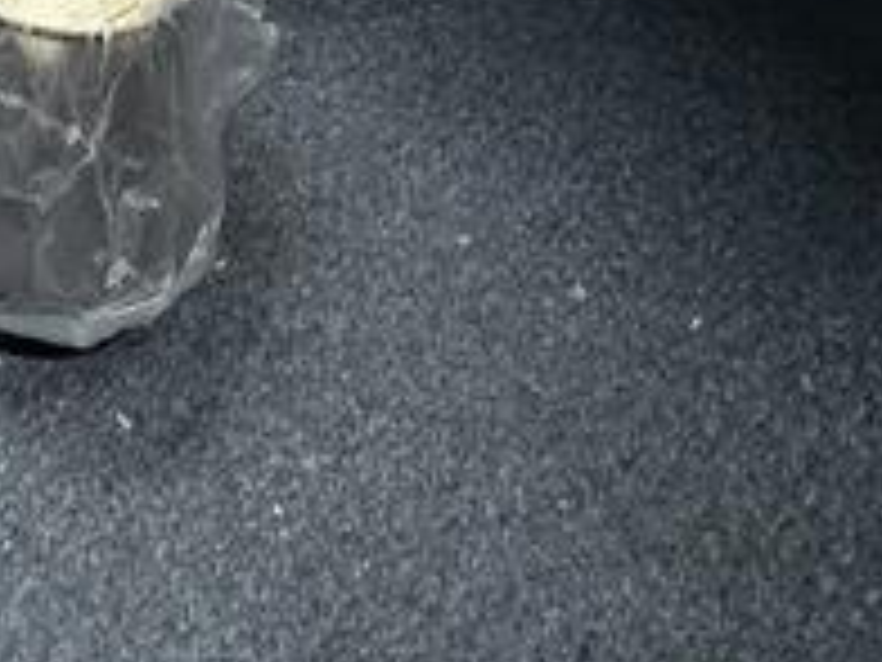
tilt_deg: -10.6
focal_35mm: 73
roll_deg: -2.9
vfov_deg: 13.5
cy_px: -1009
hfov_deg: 23.0
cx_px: -338
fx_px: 1860
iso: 100
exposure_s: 1/100
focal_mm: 2.22
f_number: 2.2
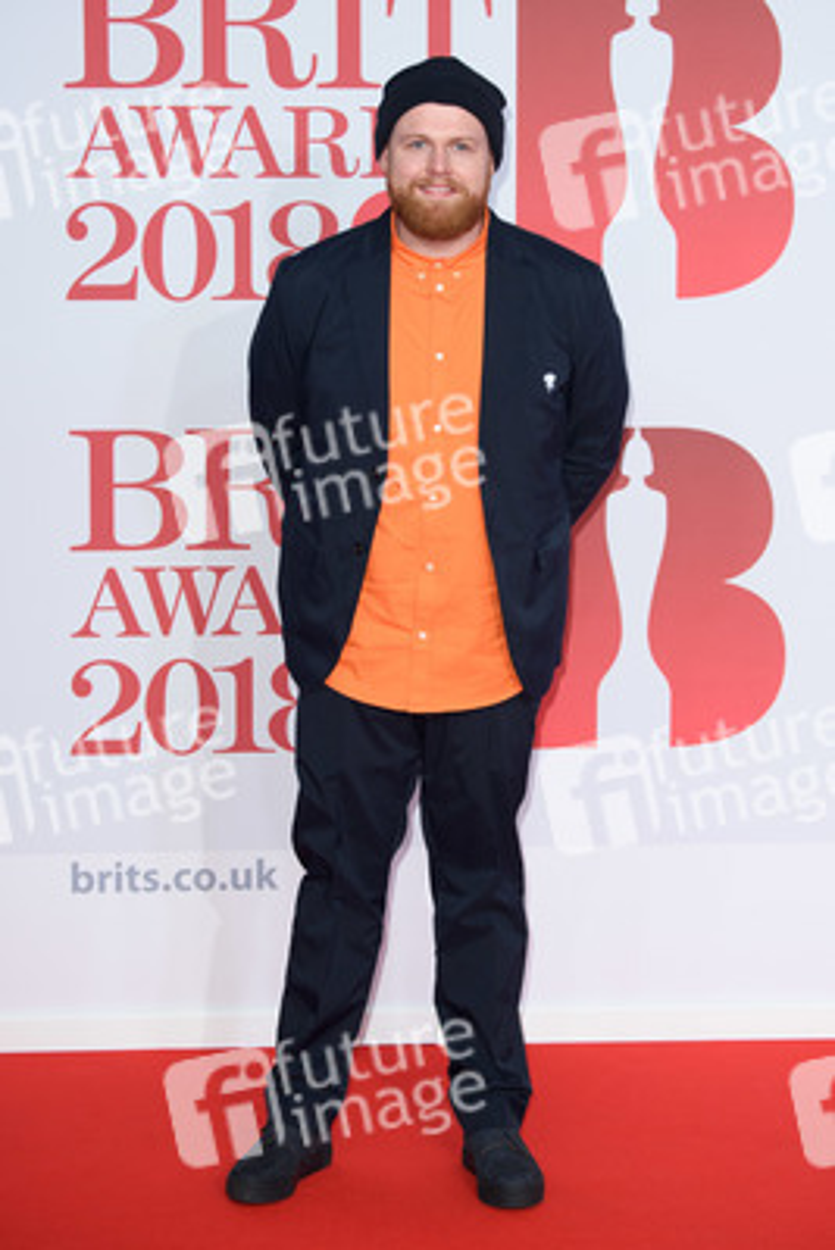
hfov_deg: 14.9
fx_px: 3198
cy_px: 625
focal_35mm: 92
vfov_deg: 22.1
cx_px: 418
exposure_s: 1/250
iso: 800
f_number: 5.6
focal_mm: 92
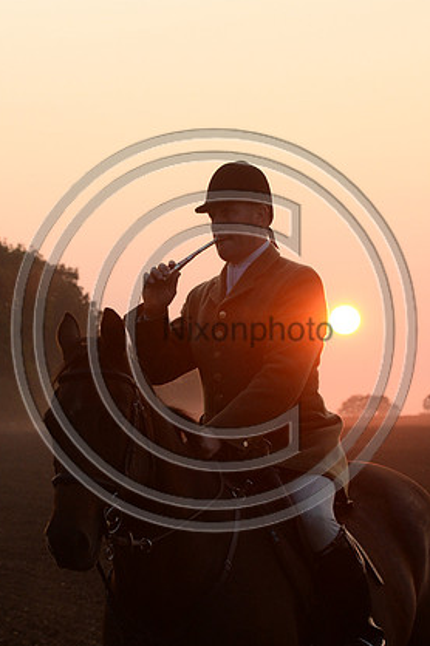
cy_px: 301
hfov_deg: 8.5
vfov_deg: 12.8
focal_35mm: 161
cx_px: 213
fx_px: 2889
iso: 2500
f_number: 9
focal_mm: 116
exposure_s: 1/500
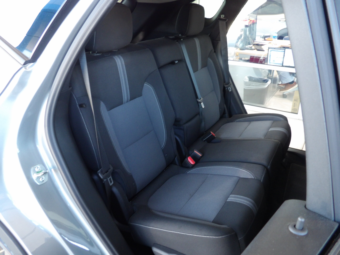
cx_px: 170
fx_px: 275
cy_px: 128
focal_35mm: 28
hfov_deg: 63.4
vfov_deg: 49.7
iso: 268
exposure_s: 1/17
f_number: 3.4
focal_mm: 5
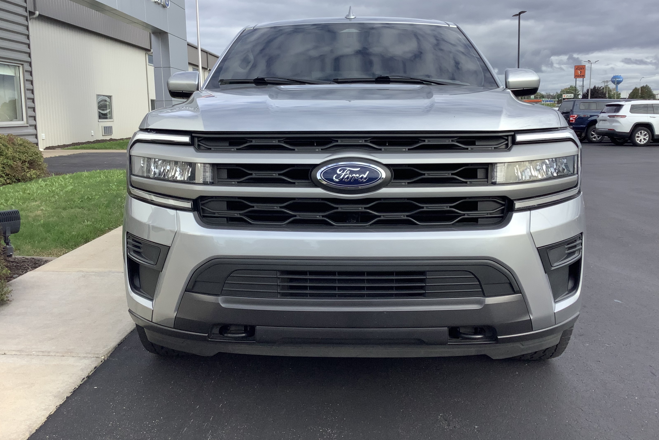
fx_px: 604
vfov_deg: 39.9
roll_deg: +1.1
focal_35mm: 33
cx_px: 330
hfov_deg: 57.2
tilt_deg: -7.8
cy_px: 189
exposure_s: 1/590
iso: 25
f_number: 2.4
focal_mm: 3.3
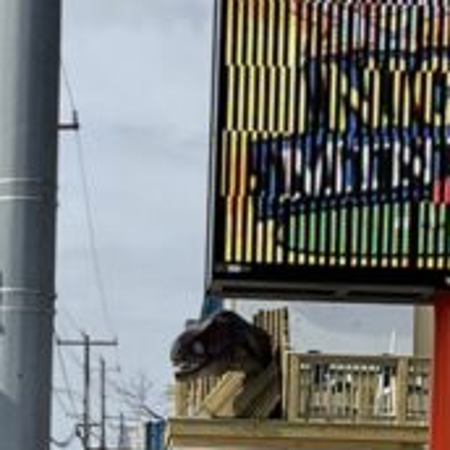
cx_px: 162
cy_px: 562
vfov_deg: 11.2
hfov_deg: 11.4
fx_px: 2250
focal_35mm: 153
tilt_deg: -2.3
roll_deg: -1.5
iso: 16
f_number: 1.8
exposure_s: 1/2141
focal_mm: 3
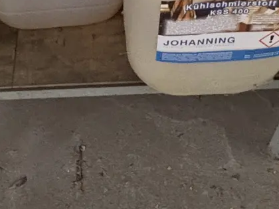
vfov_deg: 20.8
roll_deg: -0.7
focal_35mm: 64
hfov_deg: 30.2
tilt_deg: -43.1
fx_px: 516
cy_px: -66
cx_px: 112
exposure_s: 1/50
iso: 800
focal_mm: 2.22
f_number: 2.2
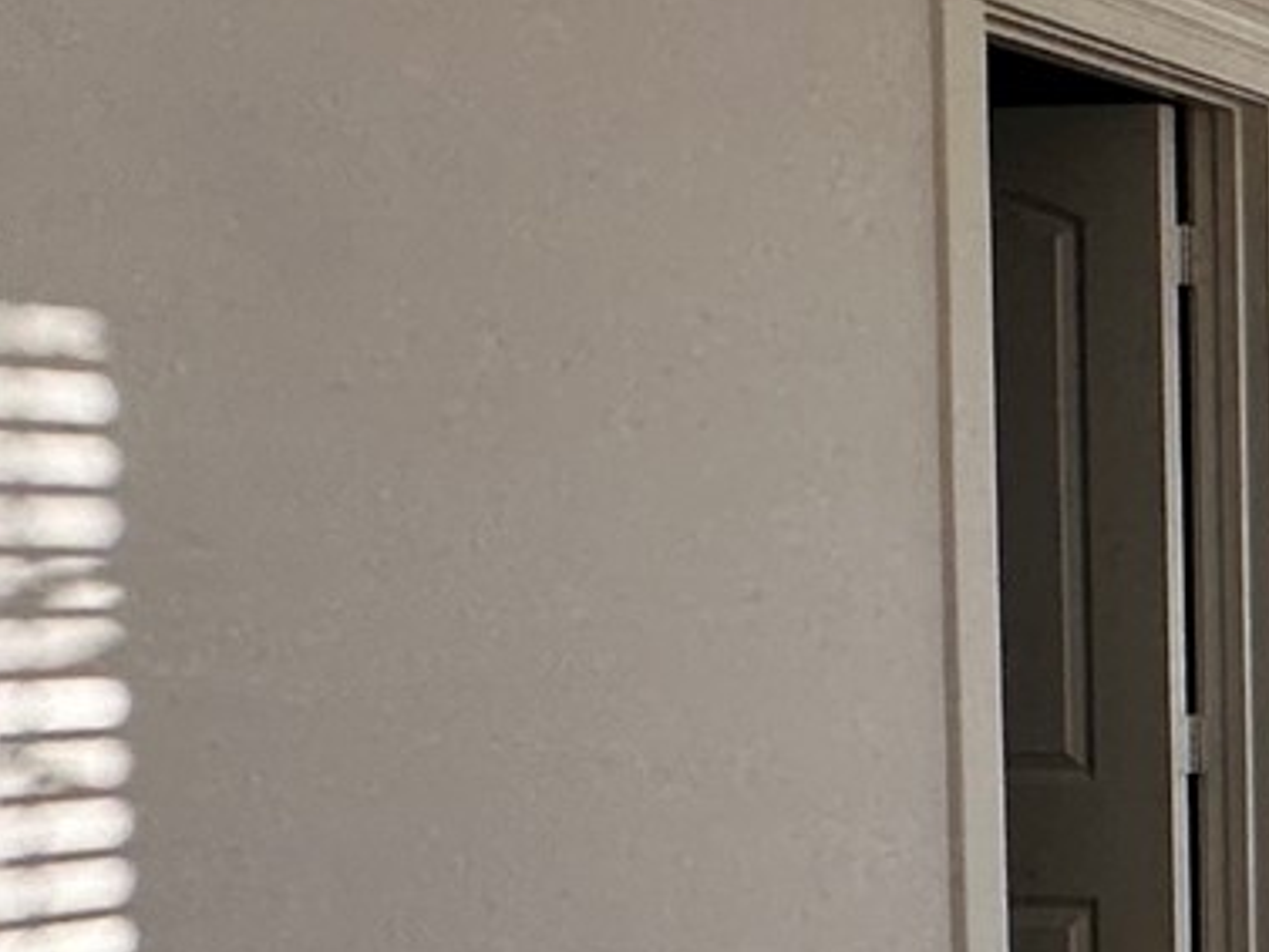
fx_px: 2787
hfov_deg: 17.6
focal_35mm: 76
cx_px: 2582
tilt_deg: -1.5
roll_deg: +0.3
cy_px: 646
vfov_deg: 19.3
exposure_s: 1/120
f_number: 2.2
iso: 80
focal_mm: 2.22
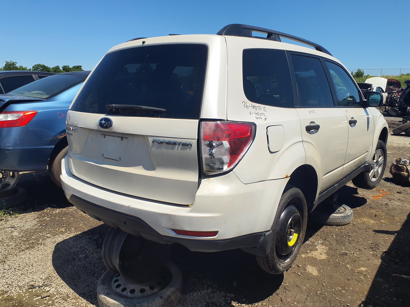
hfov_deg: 65.3
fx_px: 320
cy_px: 154
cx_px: 205
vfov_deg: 51.4
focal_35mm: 27
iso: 40
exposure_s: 1/3376
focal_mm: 3.58
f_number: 1.9
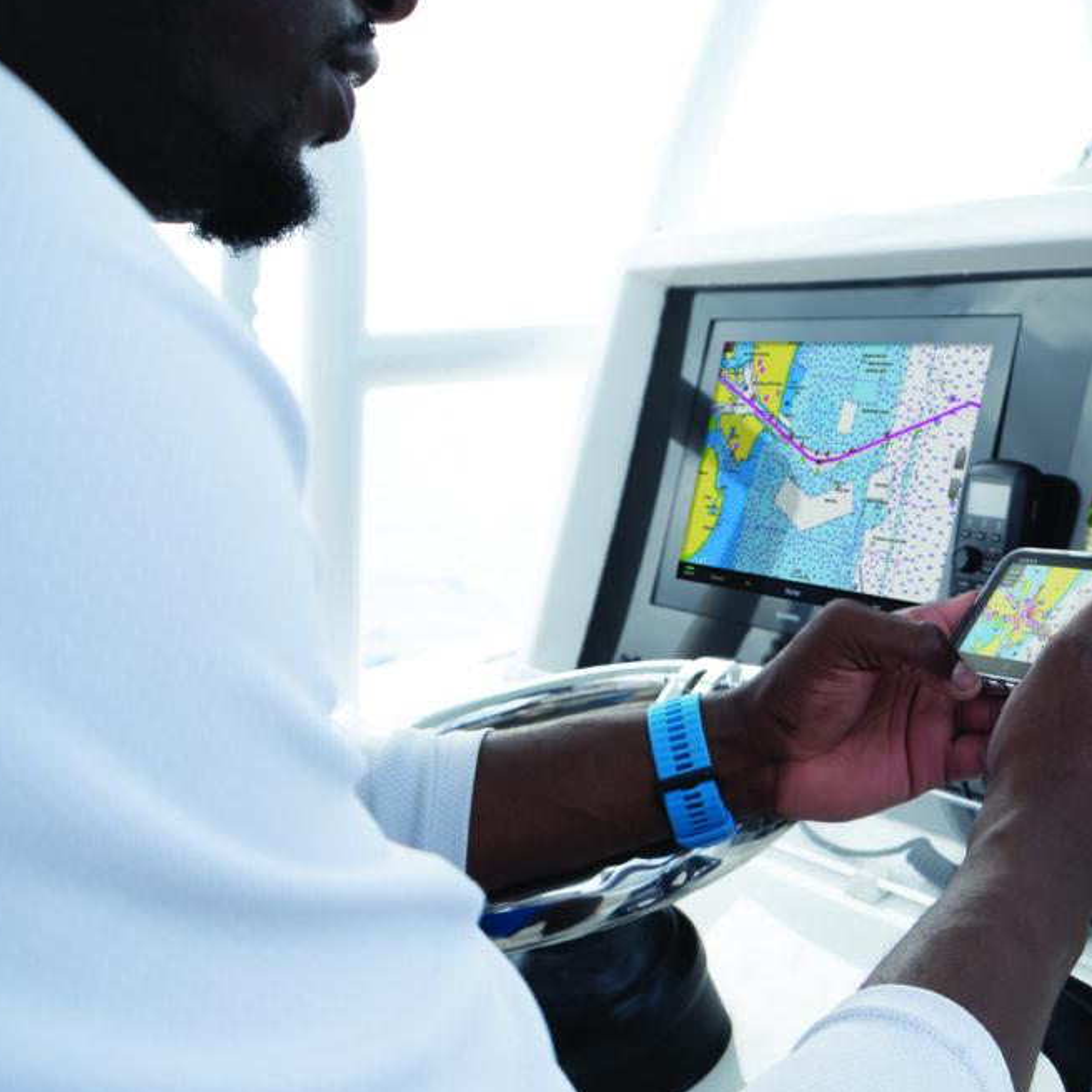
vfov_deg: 40.0
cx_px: 947
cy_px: 594
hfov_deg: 37.8
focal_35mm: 42
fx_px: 1499
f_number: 4.5
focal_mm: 18
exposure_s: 1/250
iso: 160
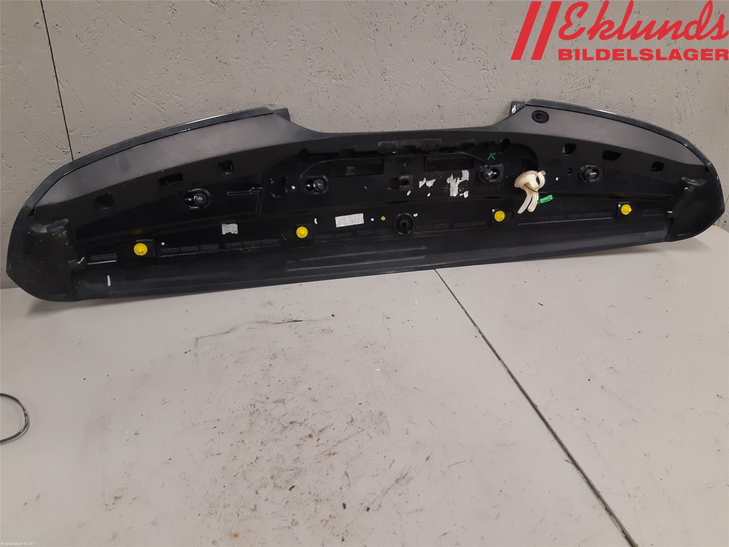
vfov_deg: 53.1
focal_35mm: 26
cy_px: 274
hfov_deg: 67.3
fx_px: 548
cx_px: 364
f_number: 1.7
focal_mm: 3.93
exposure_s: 1/50
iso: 125
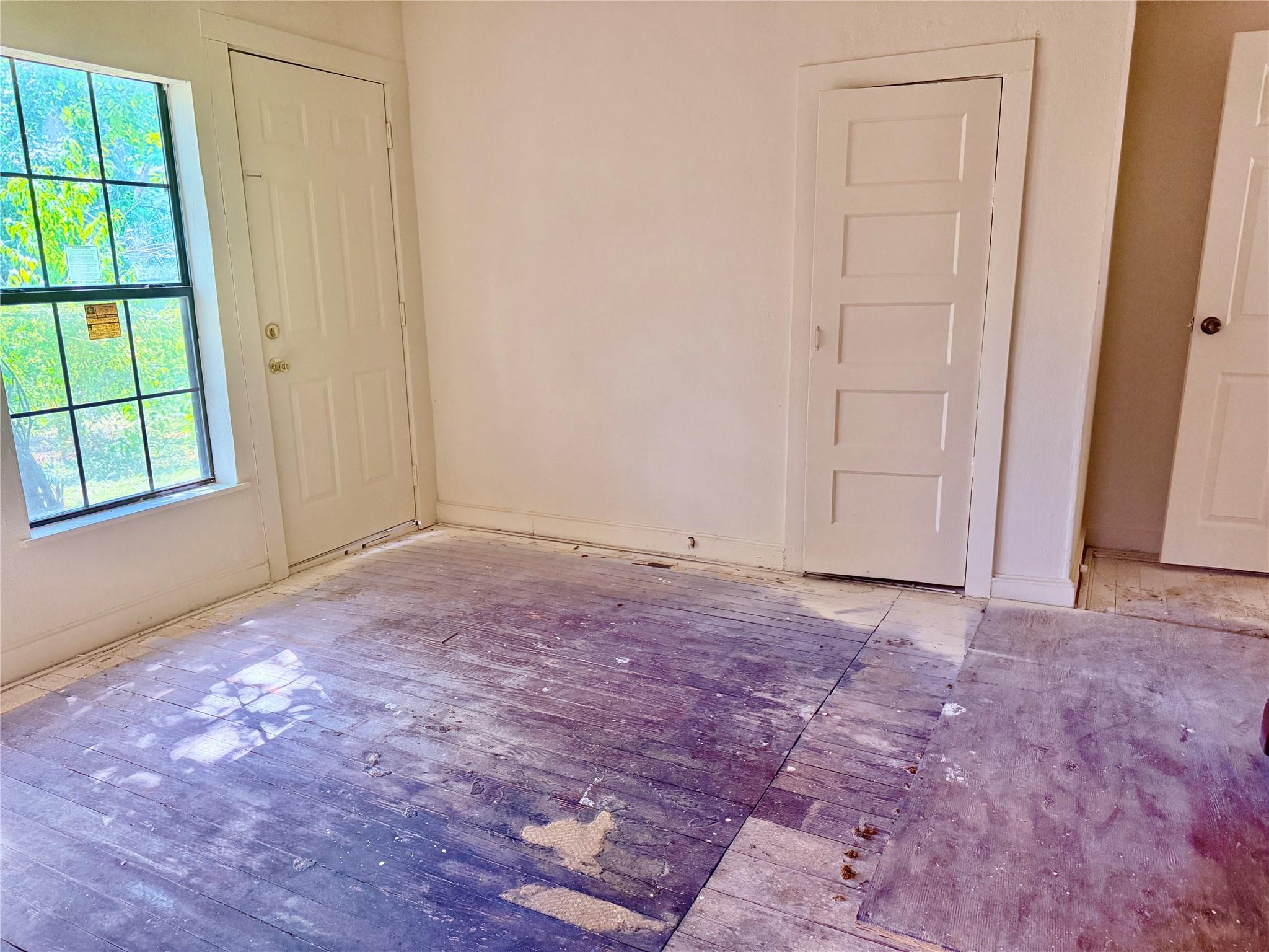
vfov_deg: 56.8
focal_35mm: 24
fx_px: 880
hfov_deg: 71.6
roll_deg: +0.9
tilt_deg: -13.3
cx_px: 634
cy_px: 476
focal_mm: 6.76
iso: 400
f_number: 1.78
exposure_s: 1/120
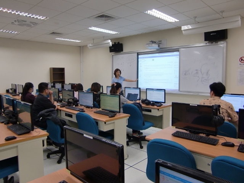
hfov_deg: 63.4
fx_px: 197
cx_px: 122
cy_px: 92
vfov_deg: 49.7
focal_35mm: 28
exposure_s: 1/60
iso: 100
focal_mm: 4.9
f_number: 2.6
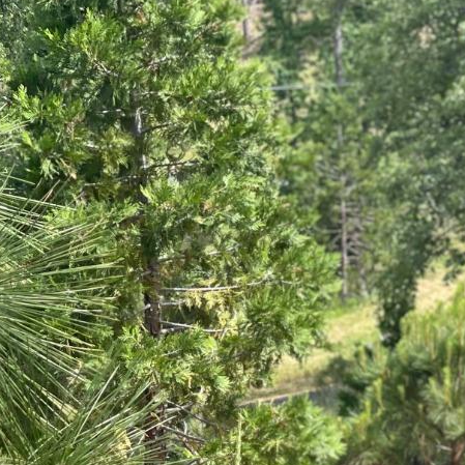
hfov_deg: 9.2
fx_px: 2872
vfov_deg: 9.2
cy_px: 441
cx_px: 406
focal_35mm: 189
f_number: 2.2
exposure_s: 1/418
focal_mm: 7.5
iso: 32
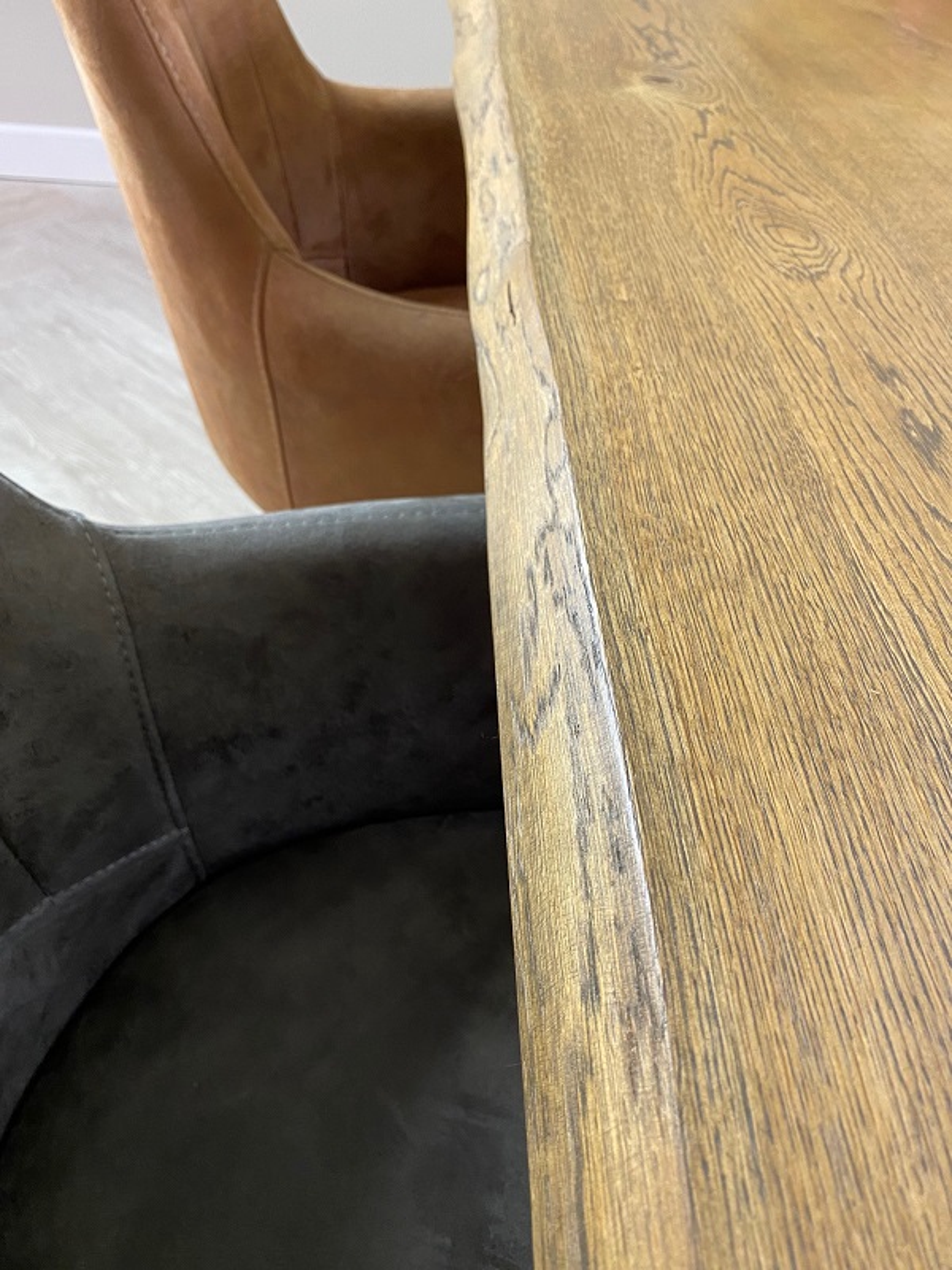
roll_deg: -6.6
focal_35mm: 26
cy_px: 635
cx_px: 476
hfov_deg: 53.1
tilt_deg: -42.5
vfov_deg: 67.3
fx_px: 953
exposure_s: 1/50
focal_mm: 4.25
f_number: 1.8
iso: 160
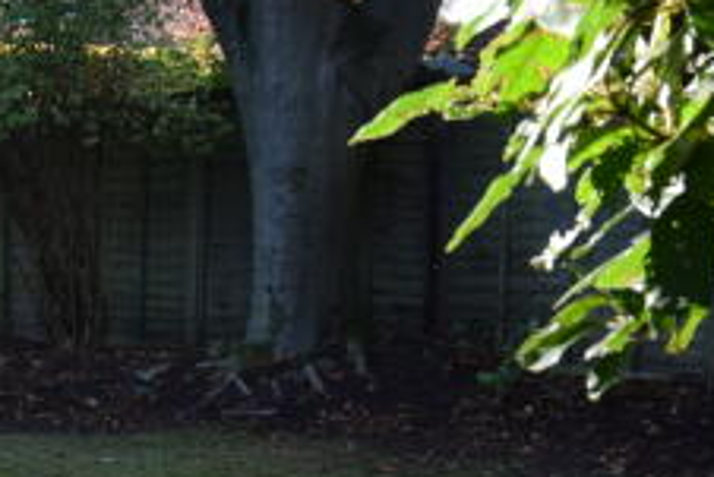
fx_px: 1885
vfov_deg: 14.1
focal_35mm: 95
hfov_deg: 19.5
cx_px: -259
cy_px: 539
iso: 400
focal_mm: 14
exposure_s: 1/160
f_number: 6.3
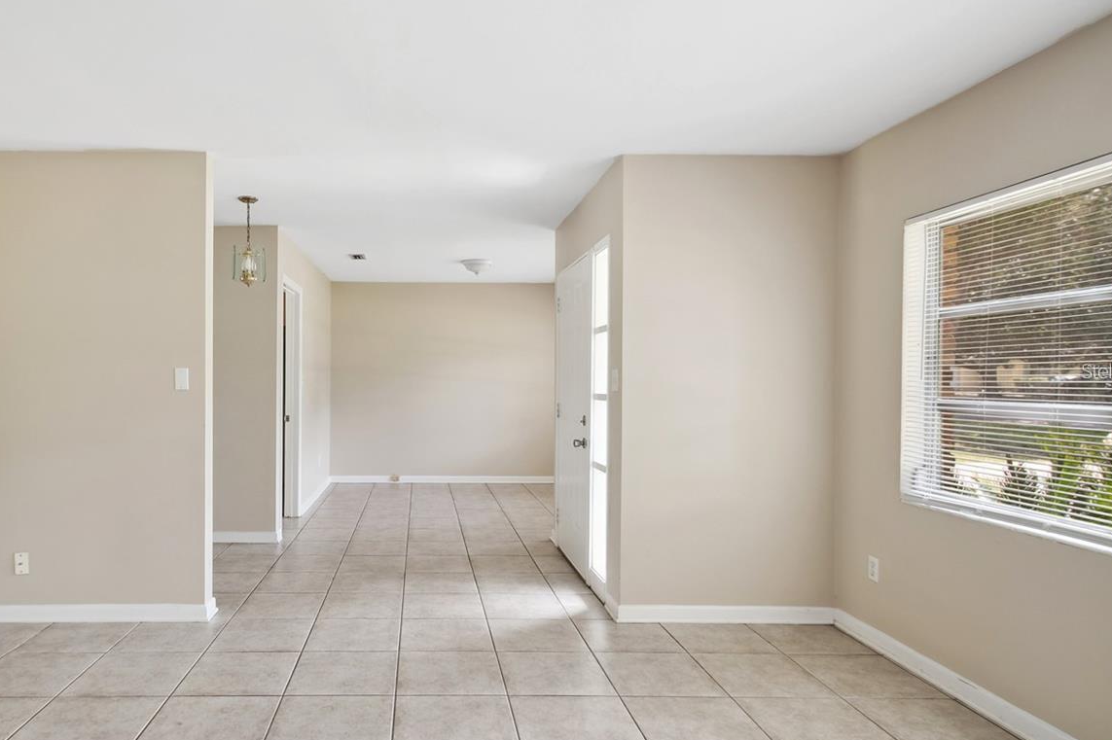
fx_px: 648
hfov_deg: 79.2
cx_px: 395
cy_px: 370
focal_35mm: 21
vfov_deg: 59.4
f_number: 8
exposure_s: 1/15
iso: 200
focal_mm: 10
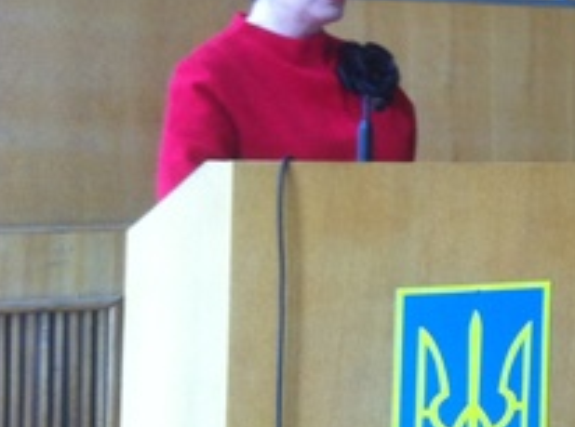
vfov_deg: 13.4
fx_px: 1804
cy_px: 81
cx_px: 835
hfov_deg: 16.6
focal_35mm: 109
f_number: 2.8
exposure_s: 1/15
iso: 125
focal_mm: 3.85
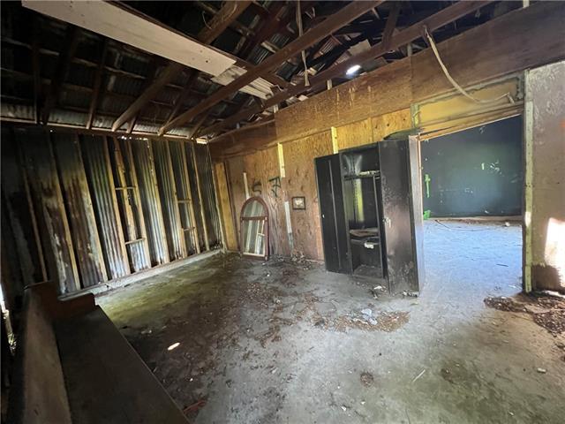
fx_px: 212
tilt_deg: -5.0
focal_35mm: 13
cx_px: 282
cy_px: 212
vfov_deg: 89.9
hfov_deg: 106.2
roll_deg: +6.2
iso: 1250
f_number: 1.8
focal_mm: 1.57
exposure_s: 1/38
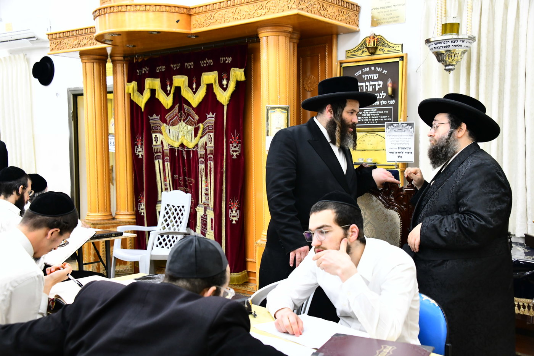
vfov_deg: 31.9
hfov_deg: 46.4
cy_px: 178
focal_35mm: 42
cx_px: 267
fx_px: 623
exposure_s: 1/160
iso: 3200
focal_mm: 42
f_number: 5.6
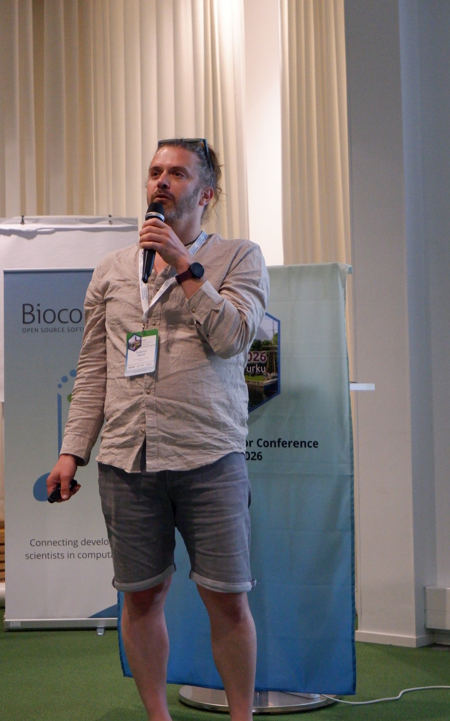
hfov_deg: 18.6
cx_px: 230
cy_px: 358
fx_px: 1374
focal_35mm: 70
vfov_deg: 29.4
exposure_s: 1/180
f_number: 5.6
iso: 6400
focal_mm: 45
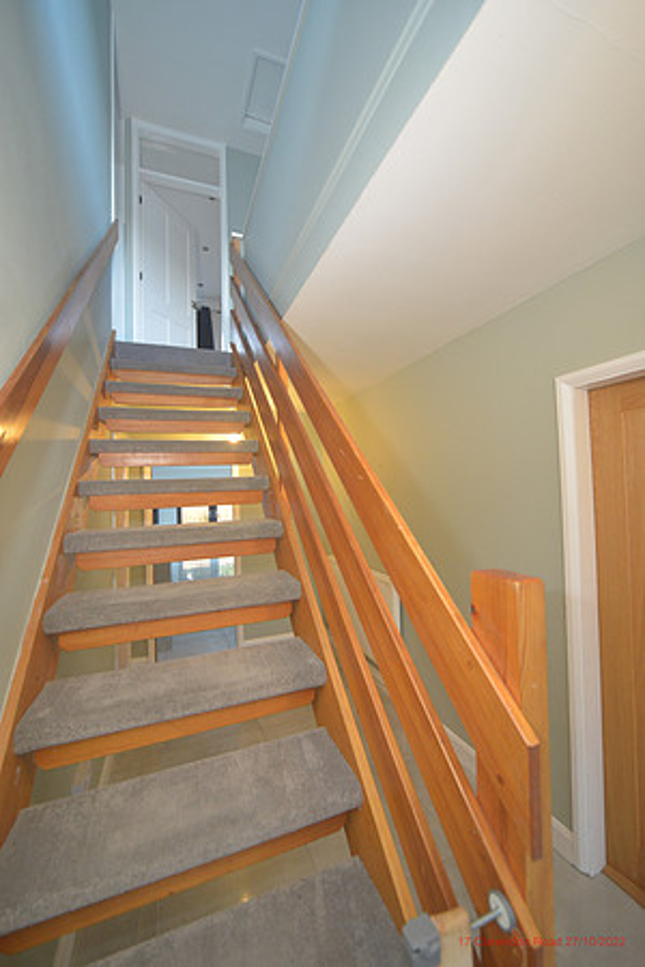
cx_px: 322
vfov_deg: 104.3
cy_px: 484
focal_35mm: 14
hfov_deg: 81.2
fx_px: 376
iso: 2000
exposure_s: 1/60
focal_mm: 14
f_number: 5.6
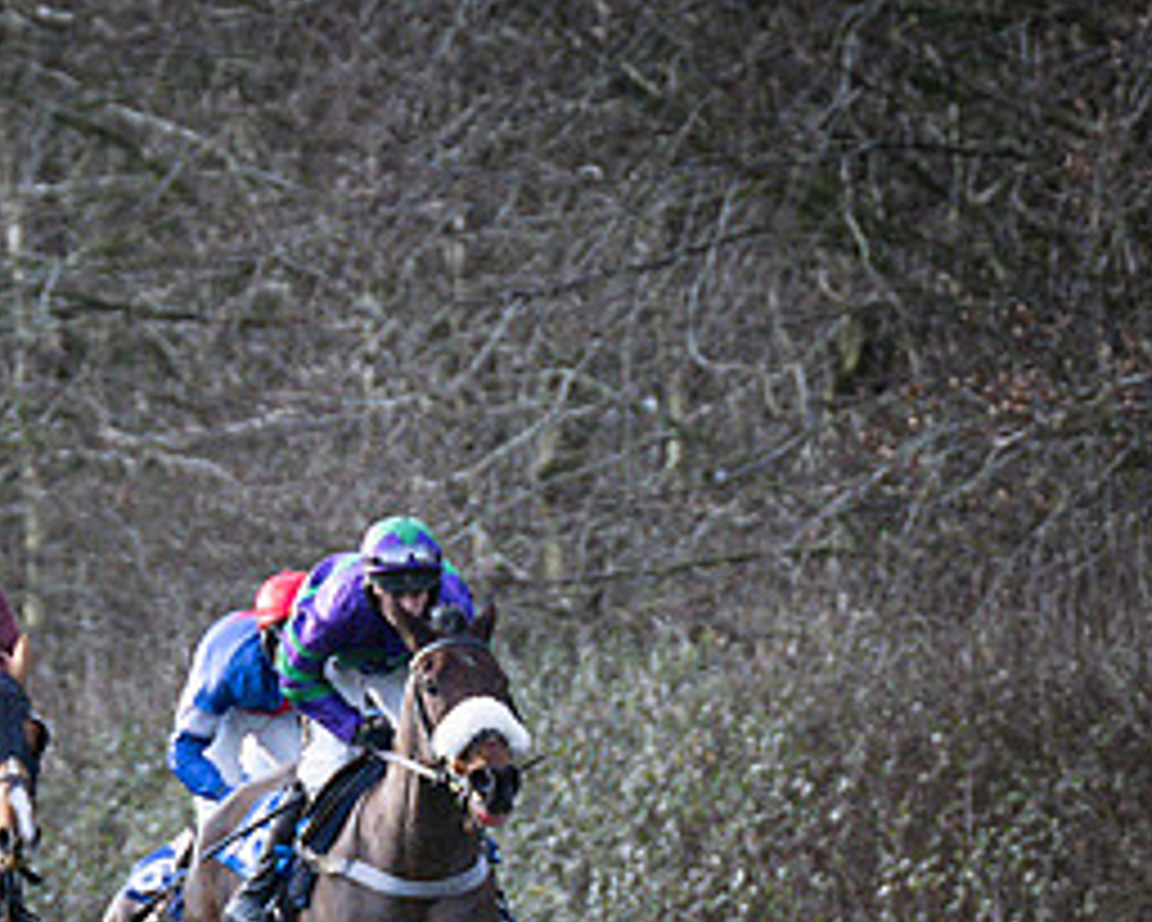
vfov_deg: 2.6
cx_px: 606
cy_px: 423
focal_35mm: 601
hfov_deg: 3.2
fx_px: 20499
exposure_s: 1/2000
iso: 400
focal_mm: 83
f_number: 2.8
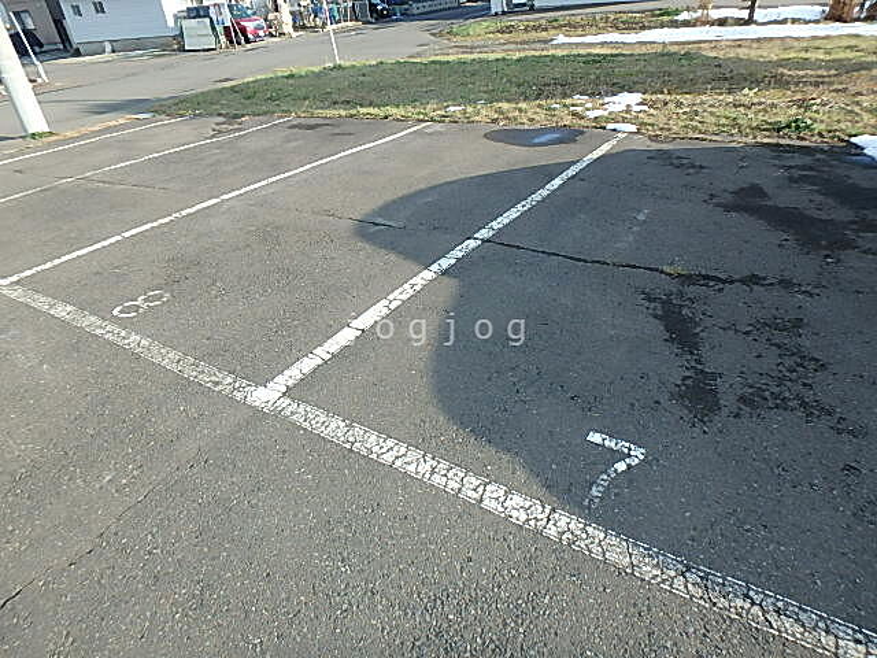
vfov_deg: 63.4
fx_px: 532
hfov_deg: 79.0
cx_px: 438
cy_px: 329
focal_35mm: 21
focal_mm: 3.7
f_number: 3.5
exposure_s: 1/400
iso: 125
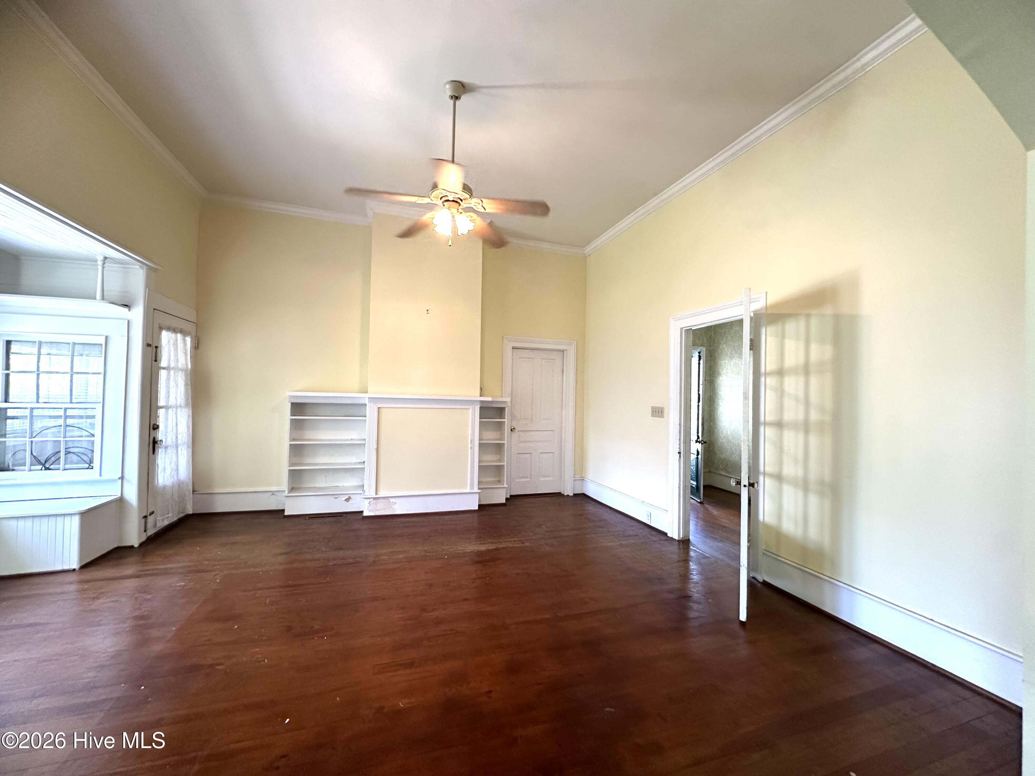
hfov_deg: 102.1
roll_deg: -1.1
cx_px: 518
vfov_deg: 85.7
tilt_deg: +1.2
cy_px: 388
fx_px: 419
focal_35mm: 14
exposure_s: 1/60
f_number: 2.2
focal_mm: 2.22
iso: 200
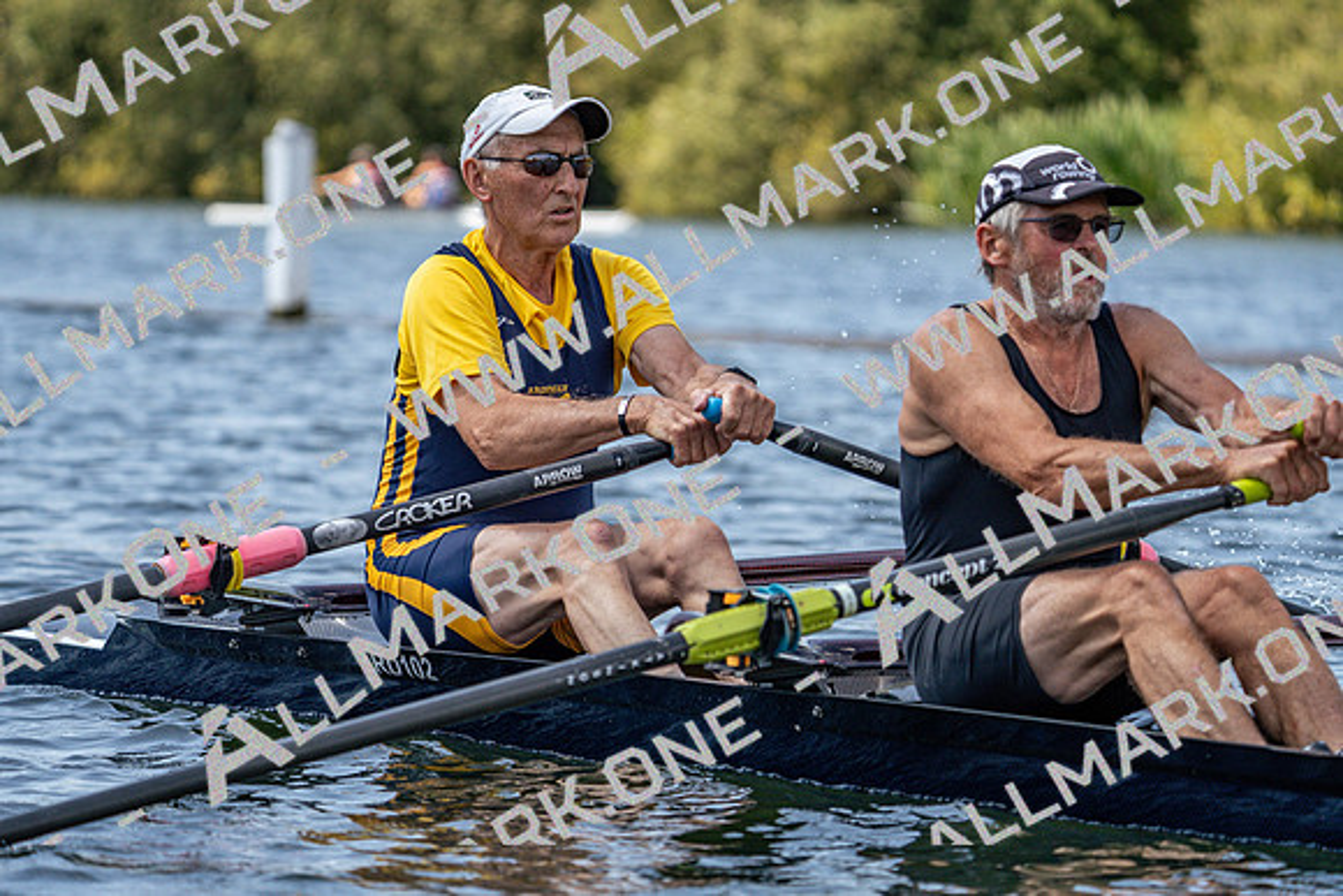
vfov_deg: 5.5
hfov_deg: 8.2
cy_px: 448
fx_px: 9328
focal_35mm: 250
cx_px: 672
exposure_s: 1/2000
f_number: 5.6
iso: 500
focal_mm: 250
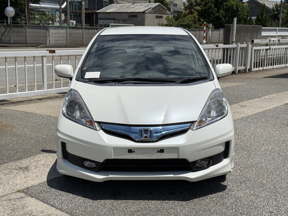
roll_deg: -1.2
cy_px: 108
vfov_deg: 30.3
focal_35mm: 48
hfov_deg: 39.7
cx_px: 144
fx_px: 399
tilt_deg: -10.6
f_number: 1.78
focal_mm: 6.76
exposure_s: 1/11364
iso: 50
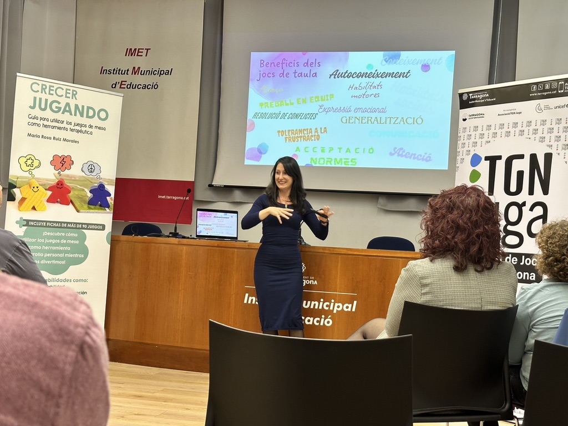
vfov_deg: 30.3
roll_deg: -3.1
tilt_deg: +2.2
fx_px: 788
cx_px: 284
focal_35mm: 48
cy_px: 213
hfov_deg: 39.7
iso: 64
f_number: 1.78
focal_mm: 6.86
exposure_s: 1/50
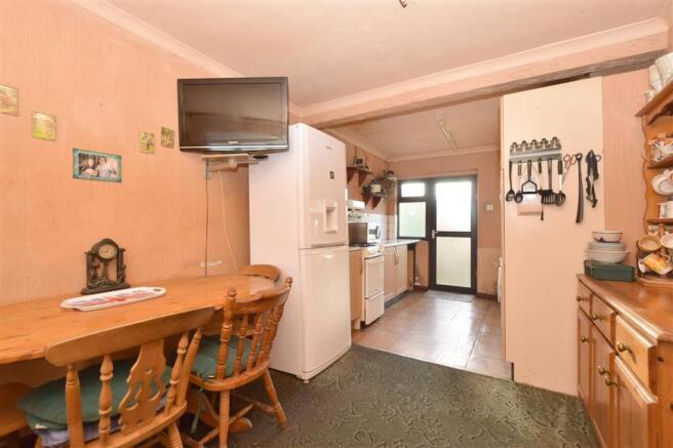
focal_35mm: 15
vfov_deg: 77.3
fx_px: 280
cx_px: 336
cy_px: 224
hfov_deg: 100.4
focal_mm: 10
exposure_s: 1/60
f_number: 9
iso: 640
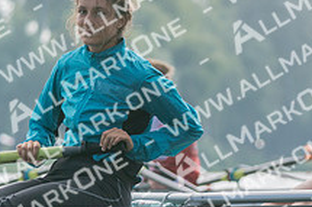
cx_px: 367
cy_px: 138
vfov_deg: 2.6
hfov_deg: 3.9
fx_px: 4581
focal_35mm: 529
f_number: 5.6
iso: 400
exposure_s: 1/1600
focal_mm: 196
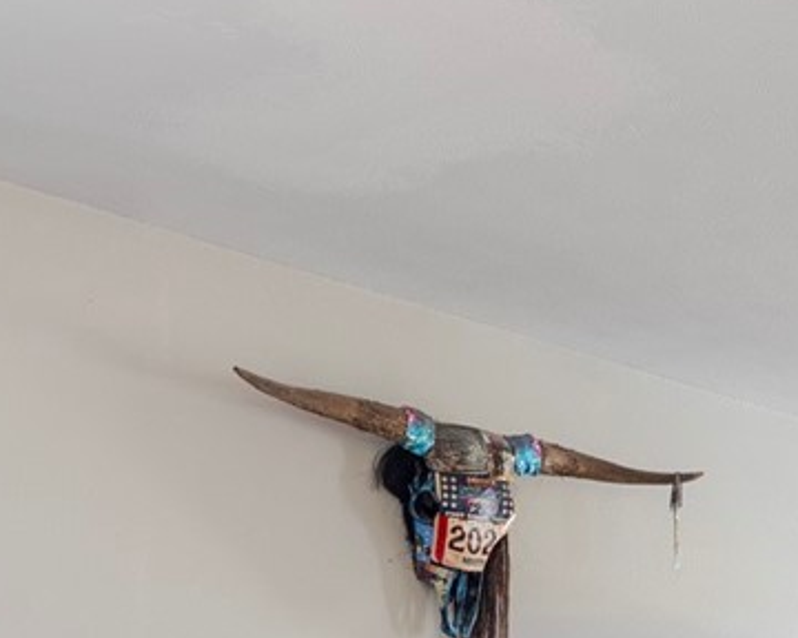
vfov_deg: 16.7
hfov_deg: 20.0
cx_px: 1130
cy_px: 905
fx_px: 2008
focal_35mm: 85
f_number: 8
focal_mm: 16
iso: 100
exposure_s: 4
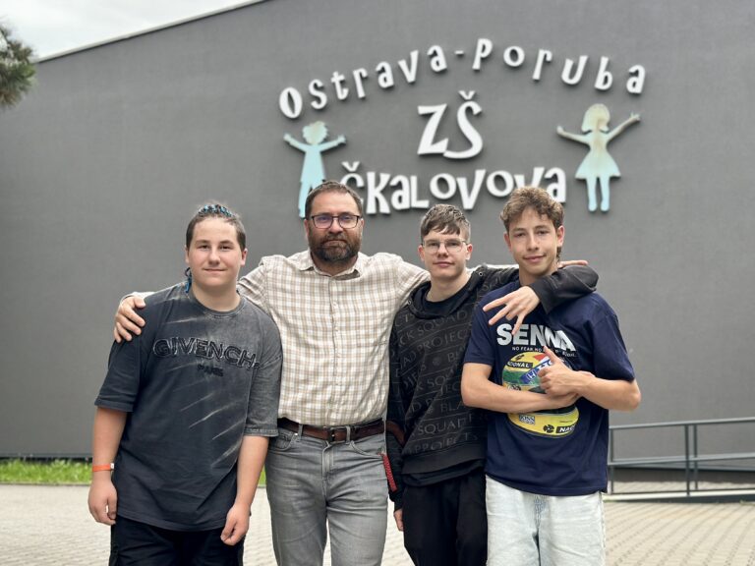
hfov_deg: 39.7
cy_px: 283
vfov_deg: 30.3
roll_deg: -1.2
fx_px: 1047
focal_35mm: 48
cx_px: 378
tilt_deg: +6.9
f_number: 1.78
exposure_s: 1/767
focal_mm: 6.86
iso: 80
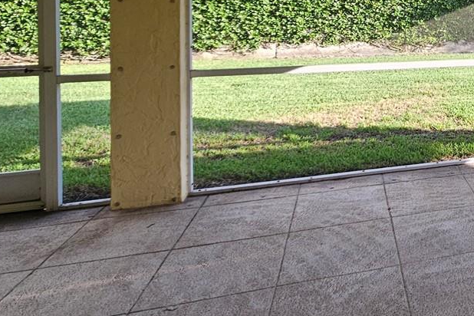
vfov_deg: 34.8
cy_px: 9
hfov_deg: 42.1
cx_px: 529
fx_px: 461
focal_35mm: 35
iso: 50
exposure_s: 1/144
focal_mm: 2.2
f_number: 2.2
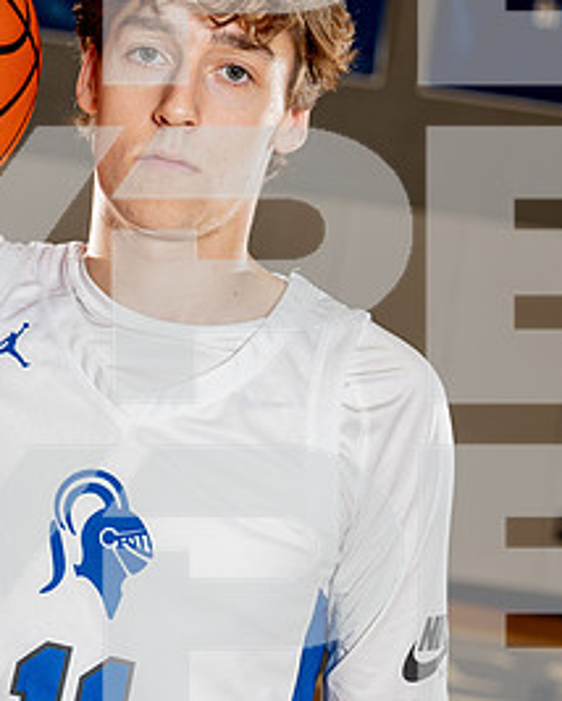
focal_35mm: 110
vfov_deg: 17.4
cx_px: 60
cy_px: 266
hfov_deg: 13.9
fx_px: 2284
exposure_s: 1/250
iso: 250
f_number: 4
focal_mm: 54
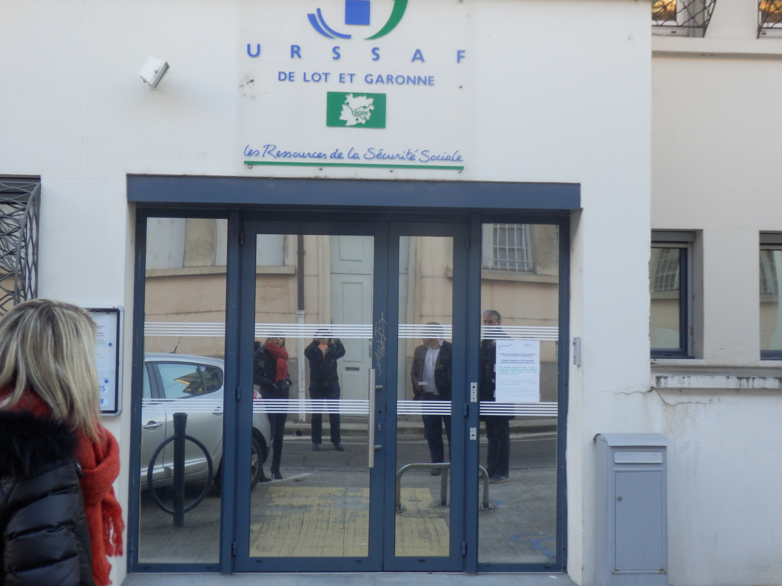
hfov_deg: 42.1
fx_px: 1017
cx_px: 391
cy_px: 293
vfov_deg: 32.2
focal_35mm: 45
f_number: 3.8
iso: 160
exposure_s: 1/80
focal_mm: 8
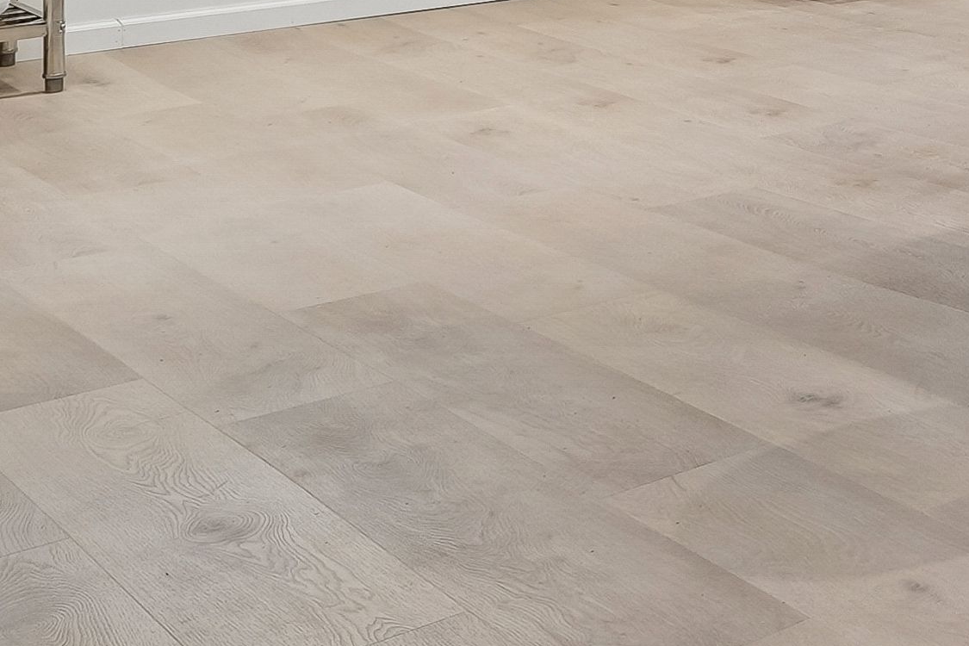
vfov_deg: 18.7
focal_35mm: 64
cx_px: 1785
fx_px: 1723
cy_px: -323
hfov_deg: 20.7
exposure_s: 1/2.5
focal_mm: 12
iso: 200
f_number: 9
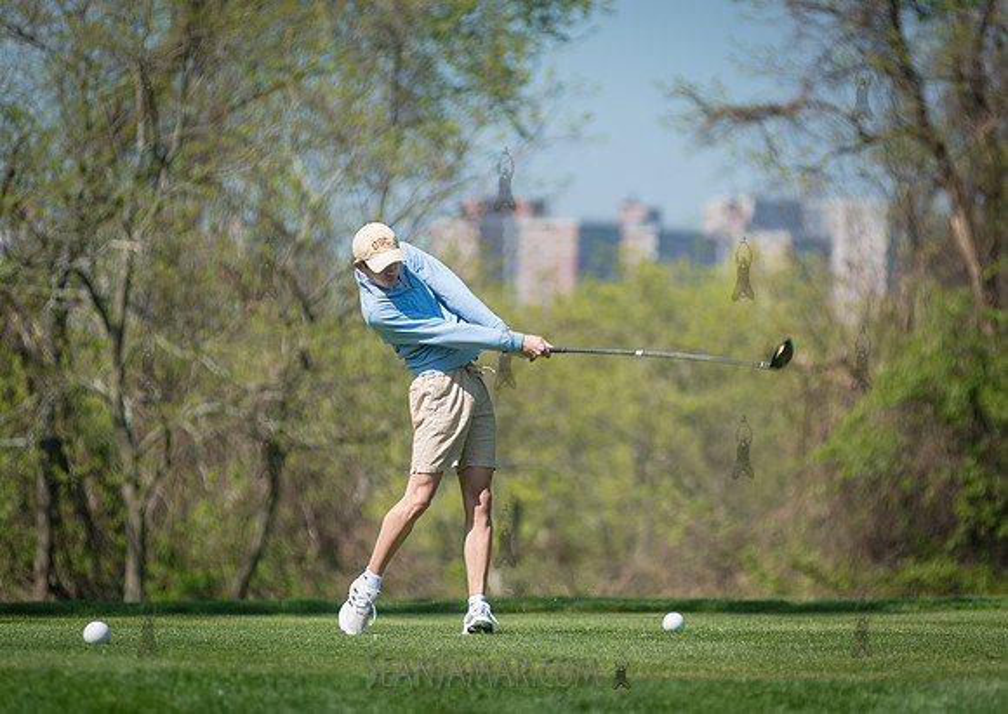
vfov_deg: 6.0
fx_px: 6799
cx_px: 598
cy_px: 327
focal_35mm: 238
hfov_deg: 8.5
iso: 100
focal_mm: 200
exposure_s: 1/1250
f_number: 3.5
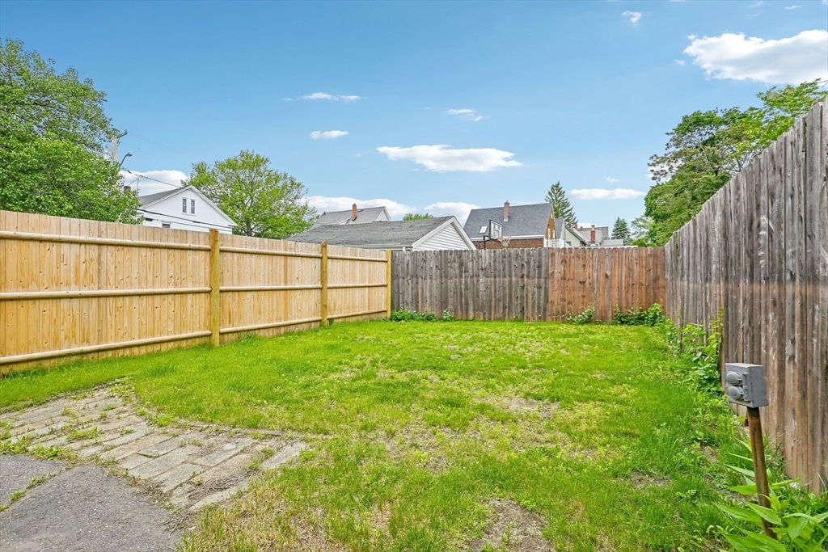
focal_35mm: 16
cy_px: 276
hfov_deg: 96.7
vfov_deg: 73.8
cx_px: 414
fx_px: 368
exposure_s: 1/640
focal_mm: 16
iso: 400
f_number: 8
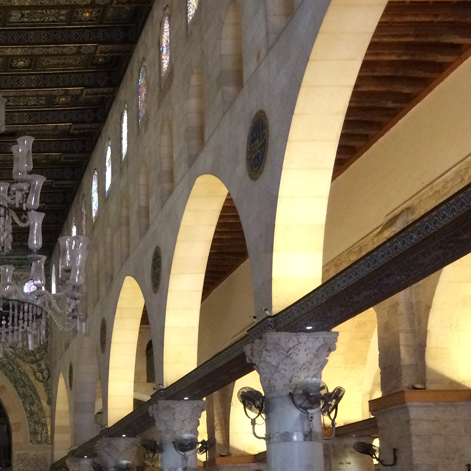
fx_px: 970
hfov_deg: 25.0
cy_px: 432
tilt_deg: +4.8
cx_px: -68
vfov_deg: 26.3
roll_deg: -0.2
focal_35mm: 63
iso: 250
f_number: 2.2
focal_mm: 4.15
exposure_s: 1/30
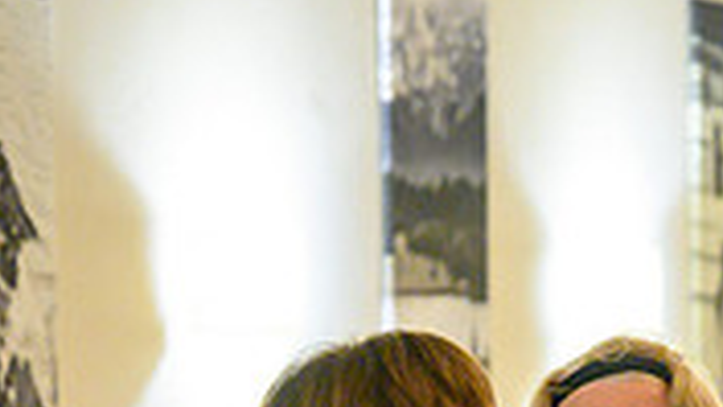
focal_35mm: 242
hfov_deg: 8.8
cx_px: 752
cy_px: 736
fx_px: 4639
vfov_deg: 5.0
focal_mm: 70
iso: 2500
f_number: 2.8
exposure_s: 1/100
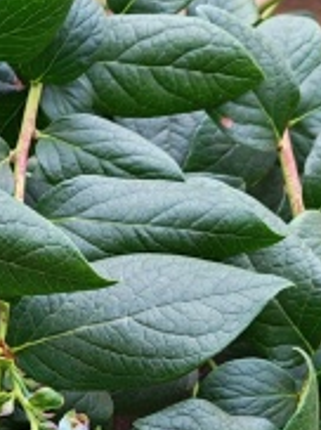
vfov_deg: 13.7
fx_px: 1747
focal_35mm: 141
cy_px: 486
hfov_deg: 10.1
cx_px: -189
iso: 320
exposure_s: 1/50
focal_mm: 6.67
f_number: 1.95
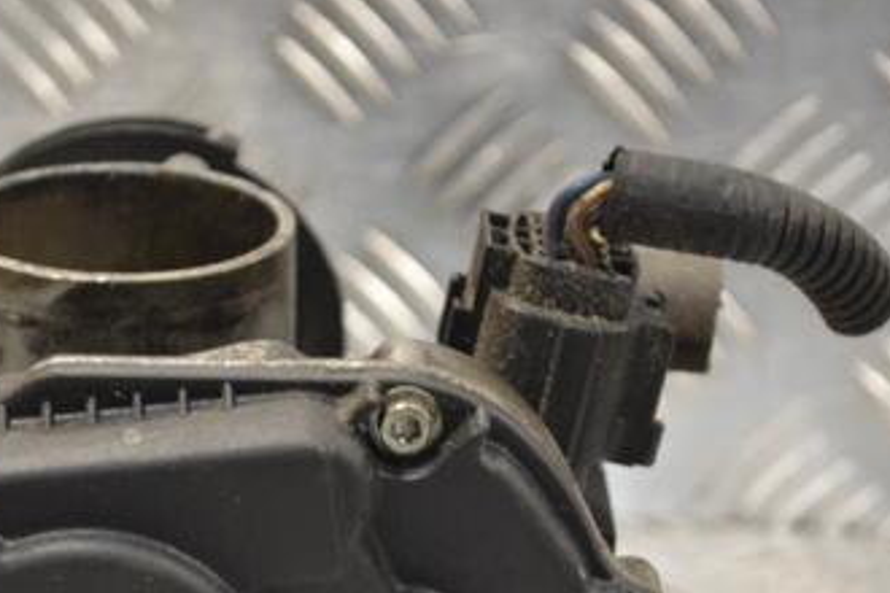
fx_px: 3706
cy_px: 488
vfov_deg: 9.1
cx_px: 337
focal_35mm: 150
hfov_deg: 13.7
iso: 3200
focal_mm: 55
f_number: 5.6
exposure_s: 1/200
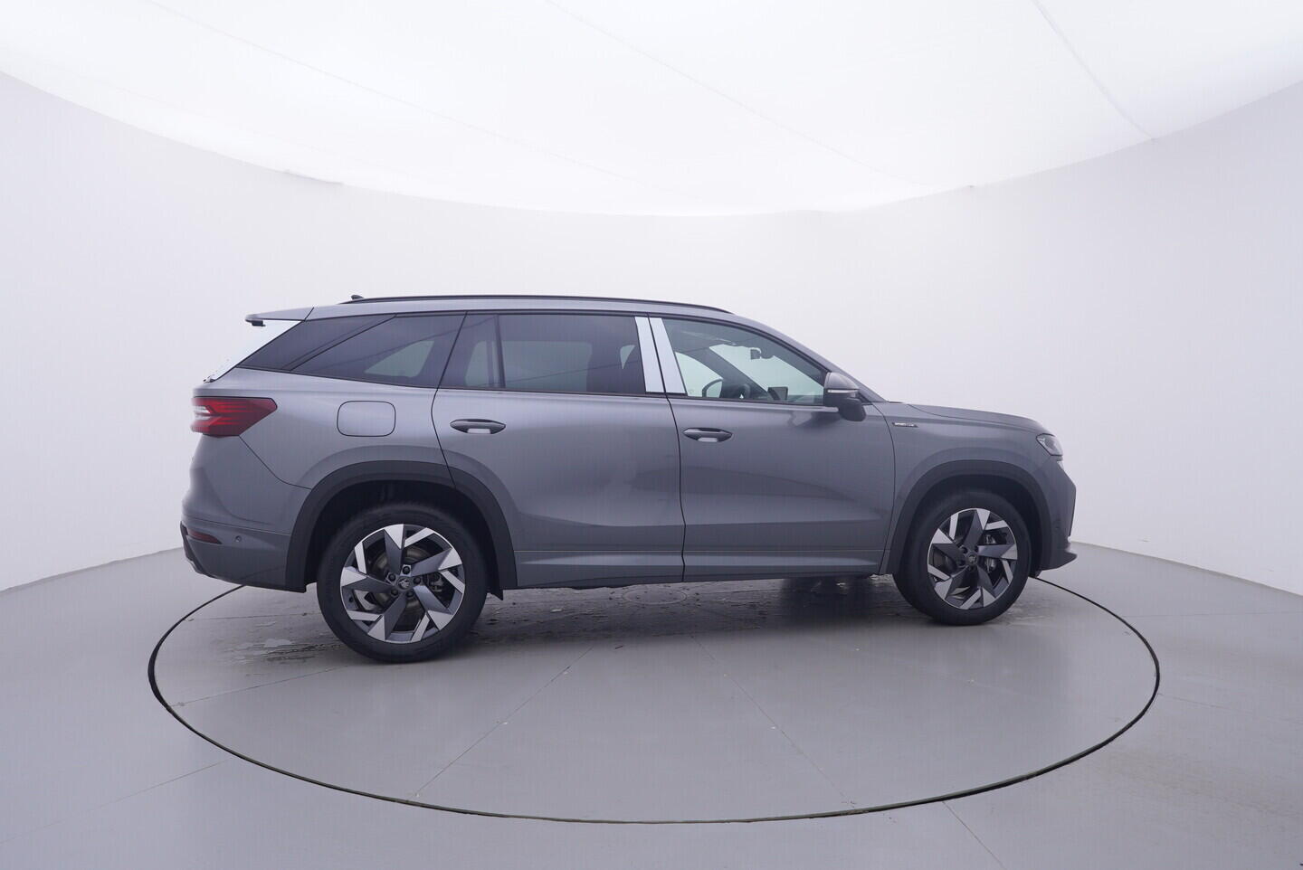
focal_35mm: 22
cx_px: 652
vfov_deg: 56.2
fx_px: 815
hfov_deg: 77.3
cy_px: 435
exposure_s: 1/80
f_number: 5
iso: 200
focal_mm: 15
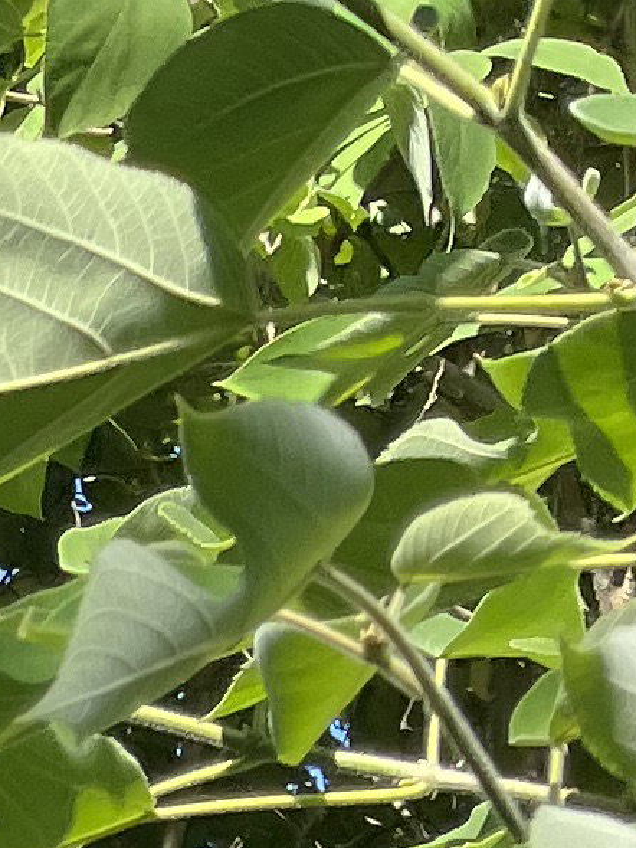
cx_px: -1154
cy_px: 2590
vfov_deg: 8.9
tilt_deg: +3.3
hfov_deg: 7.5
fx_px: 4359
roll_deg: +2.2
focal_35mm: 178
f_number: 1.6
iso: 50
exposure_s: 1/718
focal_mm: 5.1
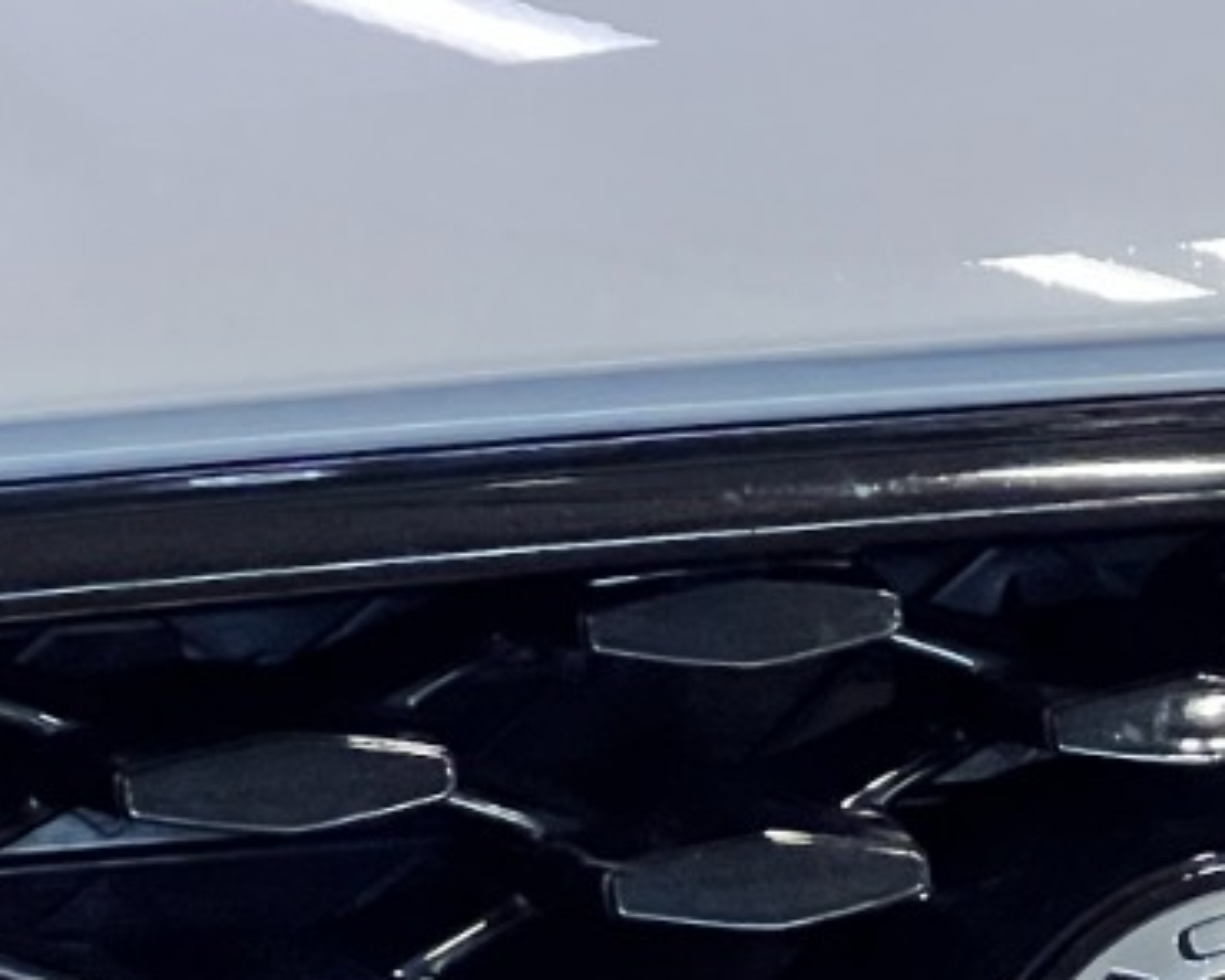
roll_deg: -3.1
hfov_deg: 5.9
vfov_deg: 4.7
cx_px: 1036
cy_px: 1367
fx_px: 11783
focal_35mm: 325
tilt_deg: -14.7
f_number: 2.8
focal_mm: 9
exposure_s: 1/120
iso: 320
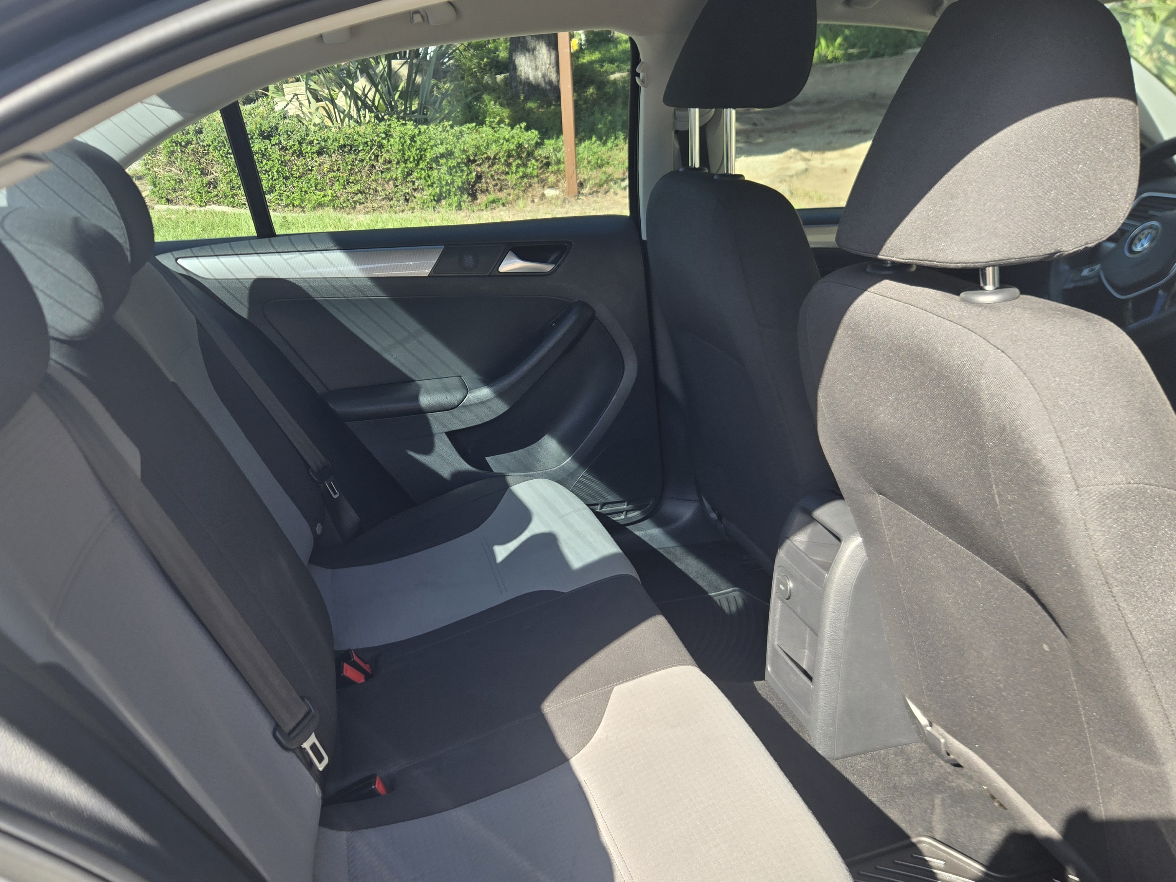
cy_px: 516
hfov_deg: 59.7
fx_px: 1019
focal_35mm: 30
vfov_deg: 46.6
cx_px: 505
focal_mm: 5.4
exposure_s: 1/336
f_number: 1.8
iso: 25
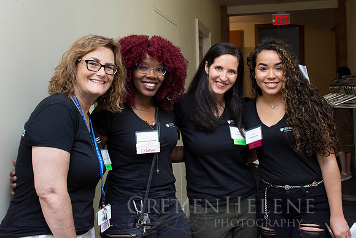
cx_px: 185
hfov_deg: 47.1
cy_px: 102
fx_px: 408
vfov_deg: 32.4
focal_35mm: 41
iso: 2000
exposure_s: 1/160
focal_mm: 24
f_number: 8
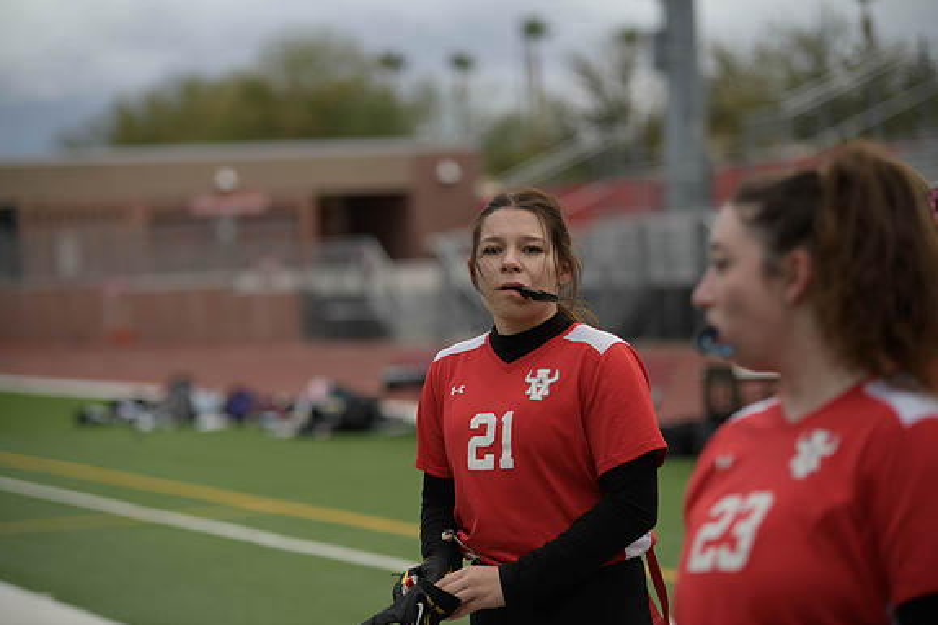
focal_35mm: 111
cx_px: 471
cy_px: 312
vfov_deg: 12.3
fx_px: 2891
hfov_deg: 18.4
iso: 110
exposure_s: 1/200
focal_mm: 110
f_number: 2.8
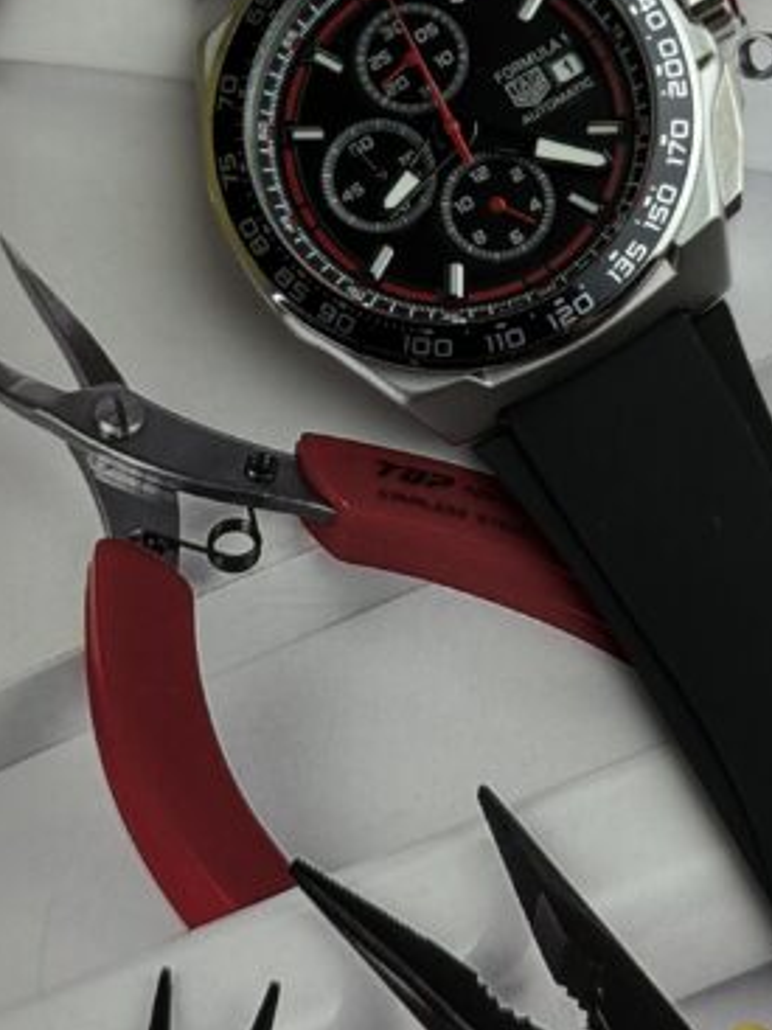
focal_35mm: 75
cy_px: 310
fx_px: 2231
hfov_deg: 19.6
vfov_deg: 25.8
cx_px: 452
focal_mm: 6.76
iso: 64
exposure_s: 1/402
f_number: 1.78
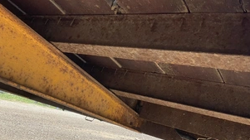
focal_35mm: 42
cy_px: 64
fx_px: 278
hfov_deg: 48.3
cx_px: 115
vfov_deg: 28.3
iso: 25
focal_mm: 3
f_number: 1.8
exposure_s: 1/365
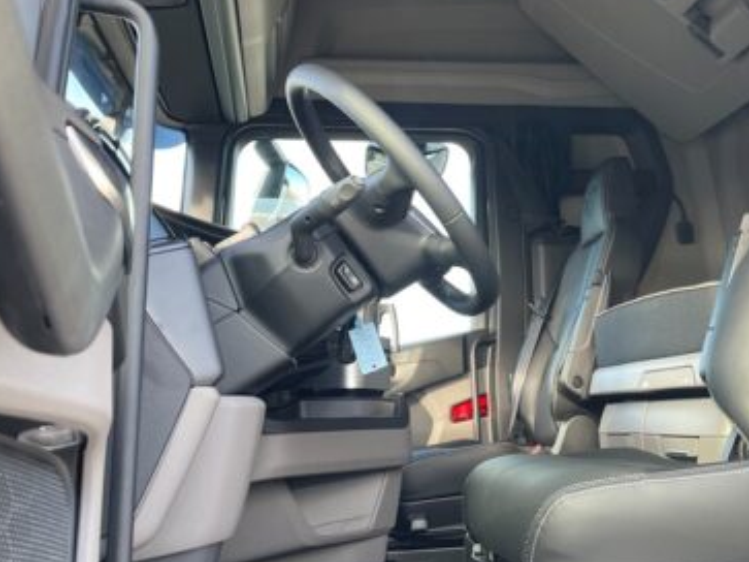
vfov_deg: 33.0
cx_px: 444
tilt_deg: +17.3
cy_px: 145
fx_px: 930
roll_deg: +2.0
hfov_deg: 43.7
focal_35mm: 43
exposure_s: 1/121
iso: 40
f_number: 1.6
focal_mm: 4.2
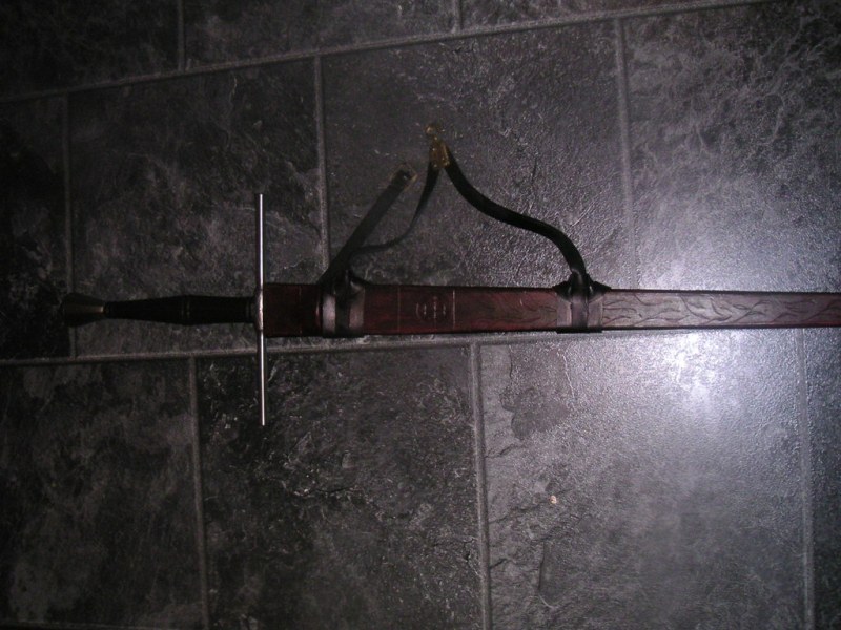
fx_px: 923
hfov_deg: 49.0
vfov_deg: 37.7
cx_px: 420
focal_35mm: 38
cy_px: 315
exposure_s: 1/45
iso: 160
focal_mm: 6
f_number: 2.8
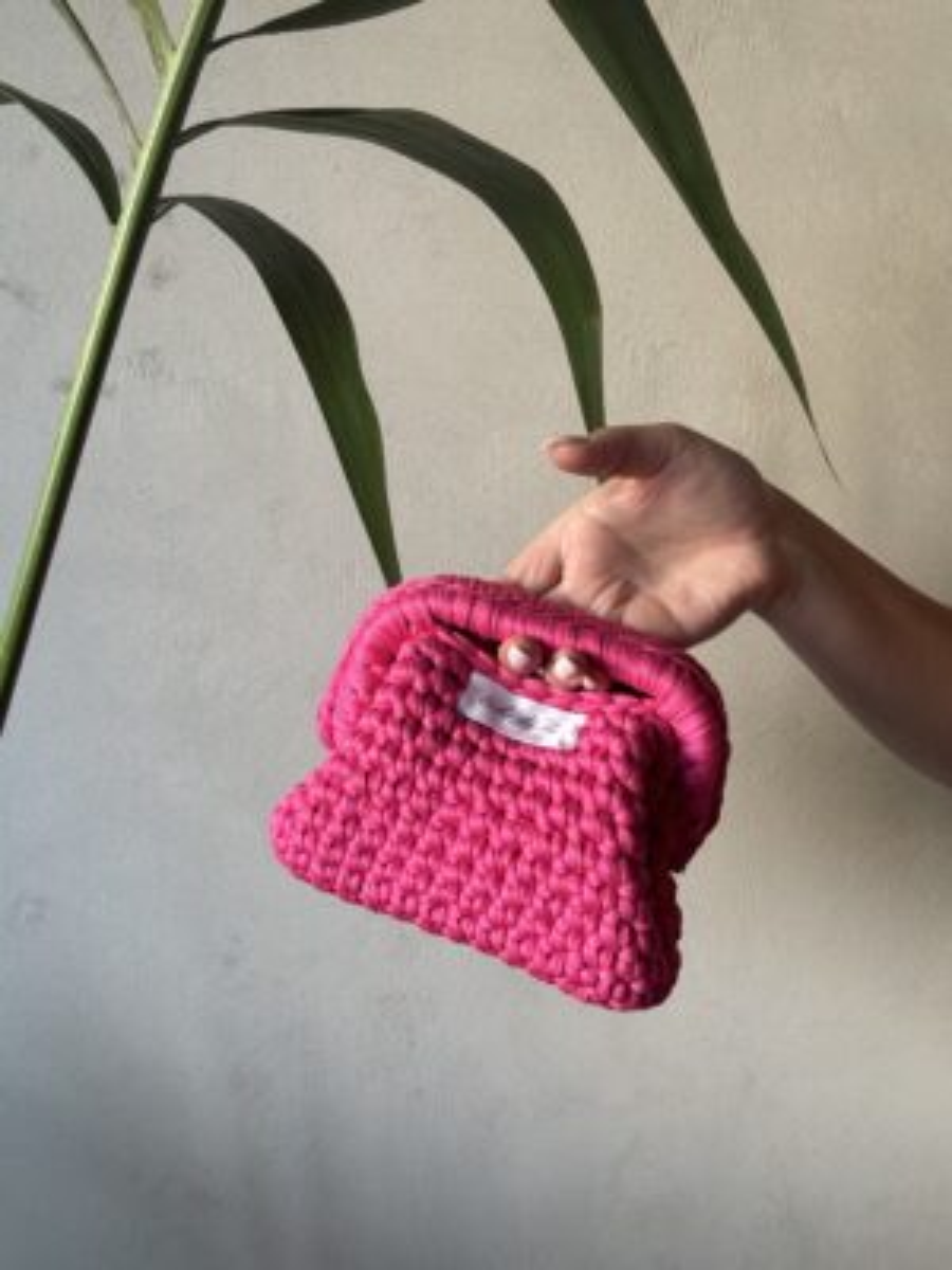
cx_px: 476
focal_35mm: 30
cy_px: 635
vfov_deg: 60.0
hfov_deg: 46.8
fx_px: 1100
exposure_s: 1/60
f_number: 1.9
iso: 100
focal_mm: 2.69
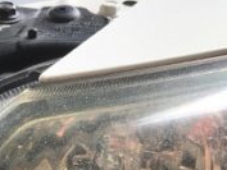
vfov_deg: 15.2
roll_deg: -5.8
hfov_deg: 21.7
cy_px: 258
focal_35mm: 90
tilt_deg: -29.2
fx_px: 591
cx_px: 80
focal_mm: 4.15
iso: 25
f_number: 2.2
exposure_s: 1/220
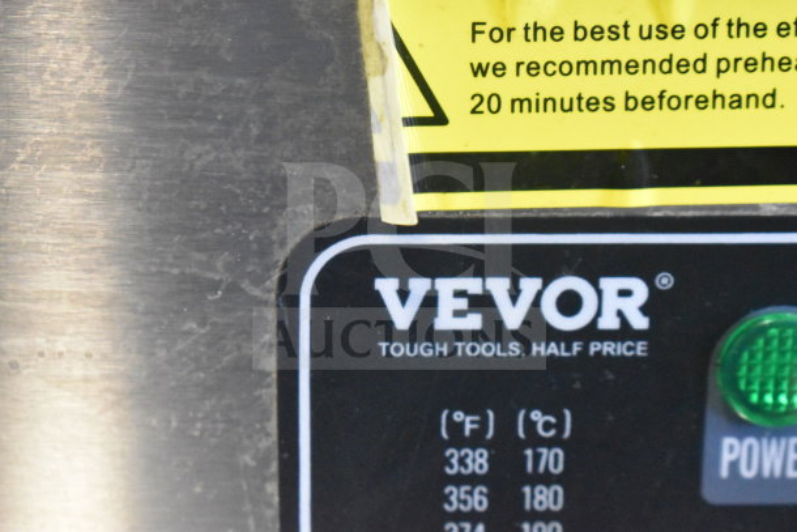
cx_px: 398
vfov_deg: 16.6
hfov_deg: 24.6
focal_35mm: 82
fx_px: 1827
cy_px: 266
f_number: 5.6
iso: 10000
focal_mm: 55
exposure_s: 1/100
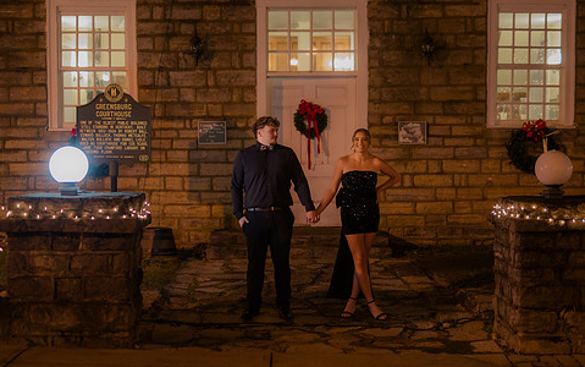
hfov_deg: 31.0
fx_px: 1053
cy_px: 171
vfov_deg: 19.7
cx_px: 303
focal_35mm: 66
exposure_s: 1/100
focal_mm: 50
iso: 2500
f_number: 1.4
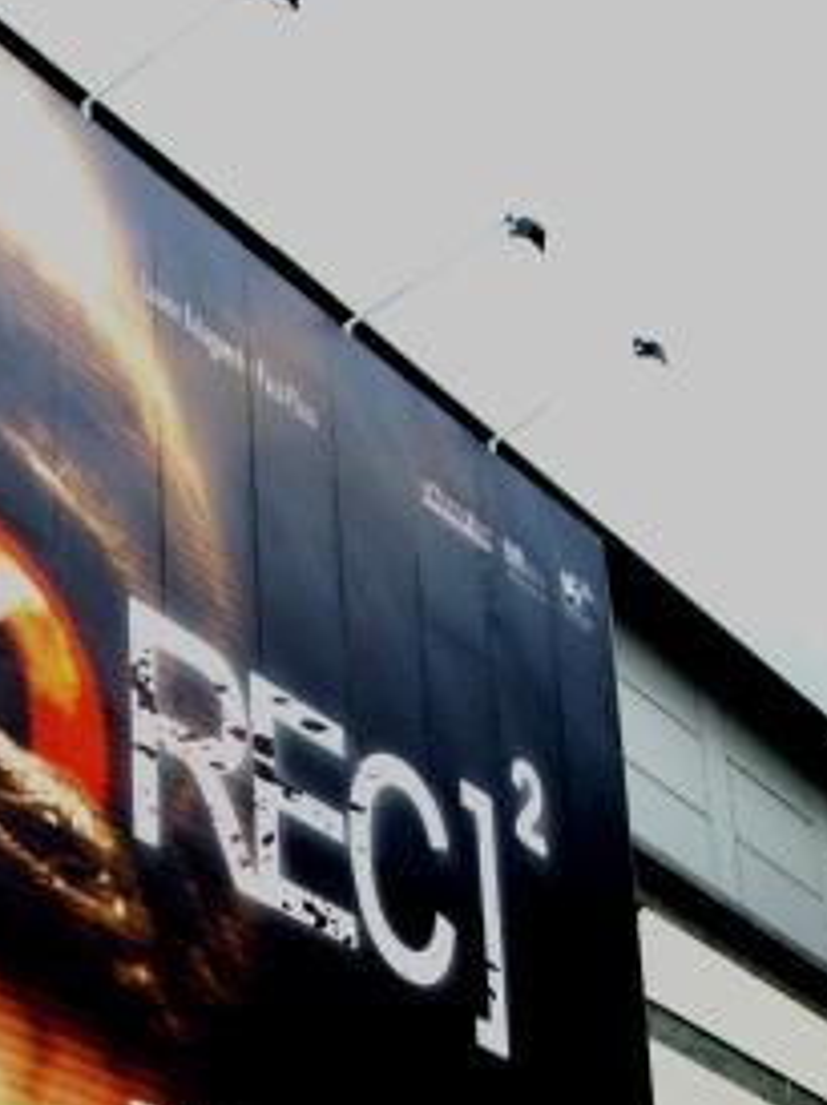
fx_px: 2871
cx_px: 178
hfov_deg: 16.3
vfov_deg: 21.7
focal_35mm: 90
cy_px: 682
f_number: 3.3
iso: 400
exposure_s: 1/250
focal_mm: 9
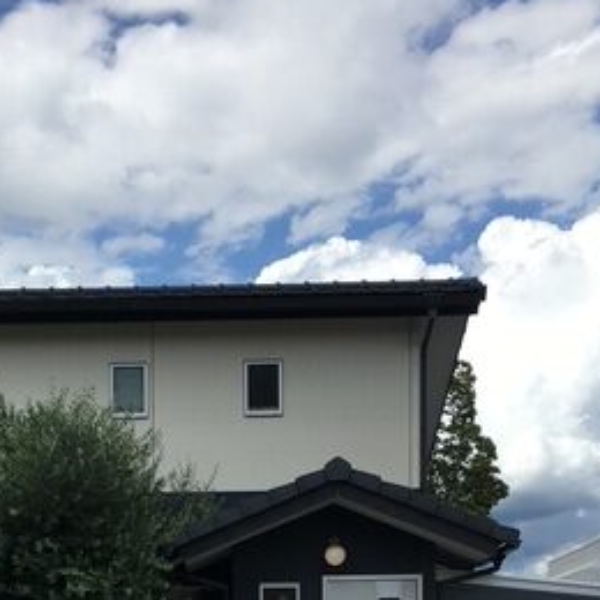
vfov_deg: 24.7
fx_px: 1235
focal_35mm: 63
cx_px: 173
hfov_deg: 27.0
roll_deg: -1.2
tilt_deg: -1.0
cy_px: 720
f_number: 2.2
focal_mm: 4.15
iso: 25
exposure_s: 1/1709
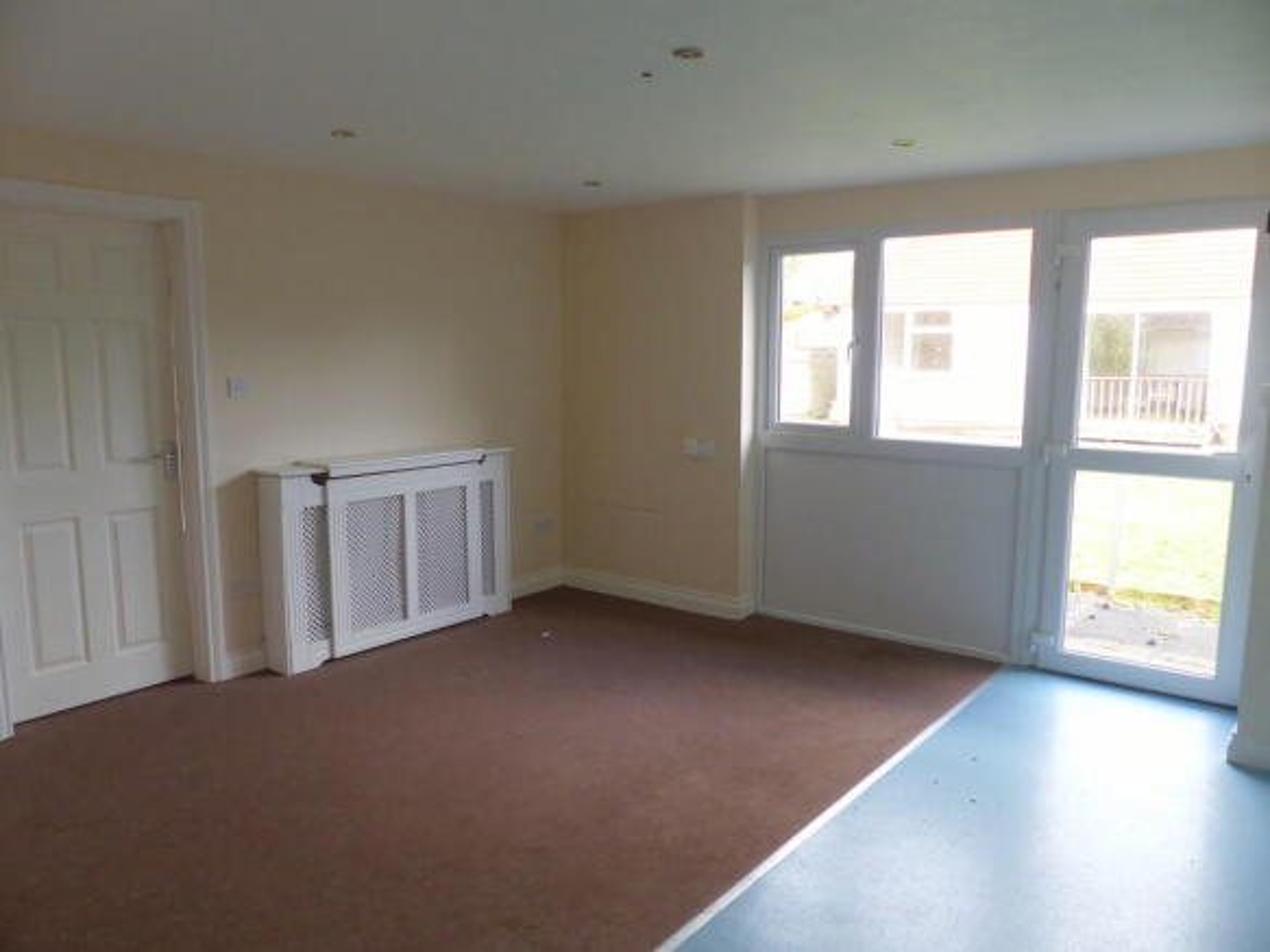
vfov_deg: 54.9
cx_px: 635
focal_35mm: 25
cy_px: 476
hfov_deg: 69.4
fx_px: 917
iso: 125
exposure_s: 1/60
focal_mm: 4.5
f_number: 2.8
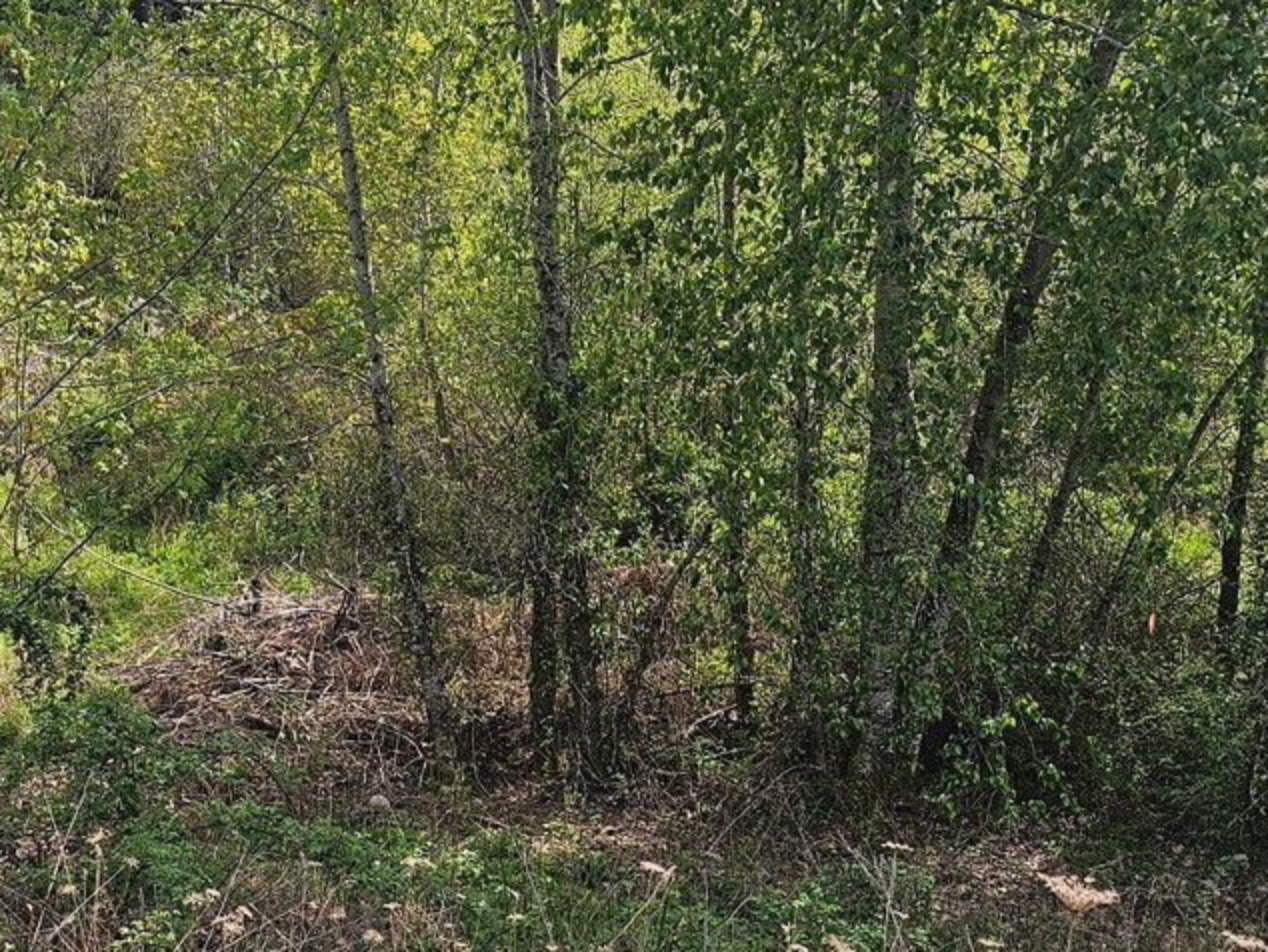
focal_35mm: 58
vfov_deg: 24.9
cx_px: 466
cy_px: 720
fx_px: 2125
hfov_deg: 33.0
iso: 10
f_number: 1.7
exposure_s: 1/270
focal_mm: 6.3
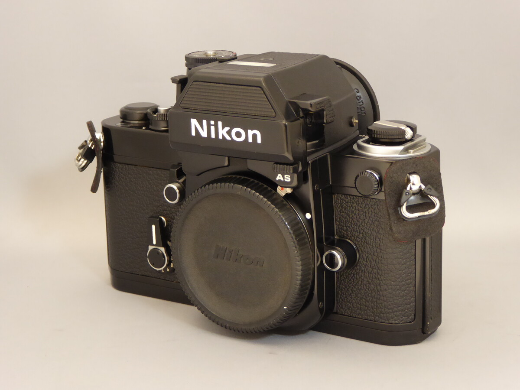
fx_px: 1187
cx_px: 260
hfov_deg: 24.7
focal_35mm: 79
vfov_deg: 18.7
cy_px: 195
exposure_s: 1/13
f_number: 4.7
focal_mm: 14.1
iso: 400
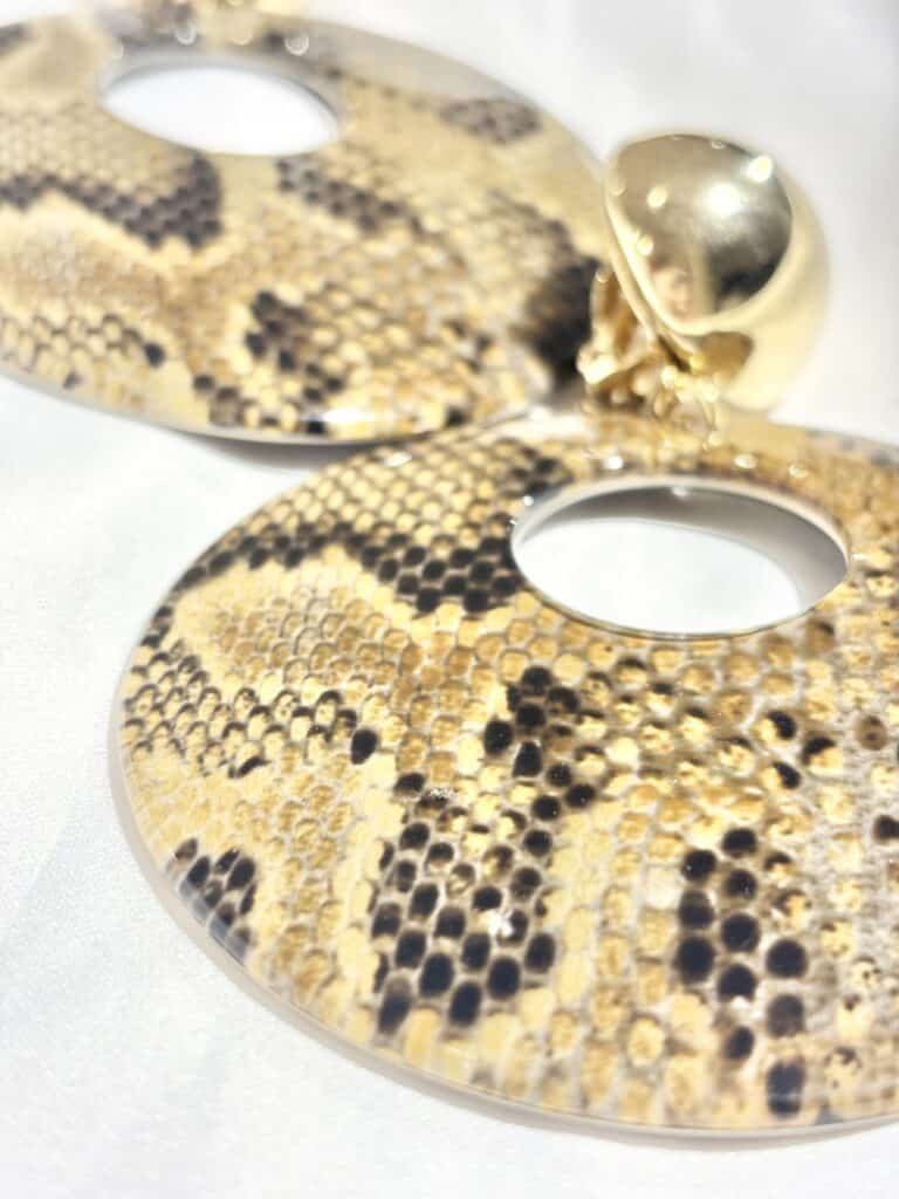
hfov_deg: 28.0
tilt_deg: -30.1
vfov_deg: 36.8
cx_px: 450
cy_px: 600
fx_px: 1801
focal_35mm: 52
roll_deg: +1.6
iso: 32
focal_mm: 5.96
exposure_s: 1/100
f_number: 1.6
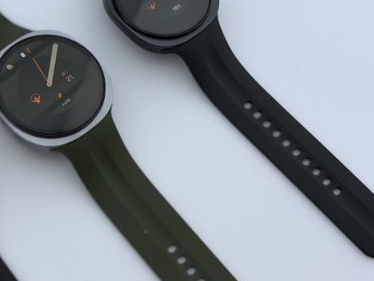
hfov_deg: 20.7
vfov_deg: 15.9
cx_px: 46
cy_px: 91
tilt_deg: -64.5
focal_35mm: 93
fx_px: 1005
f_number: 1.78
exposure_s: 1/769
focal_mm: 6.76
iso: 64
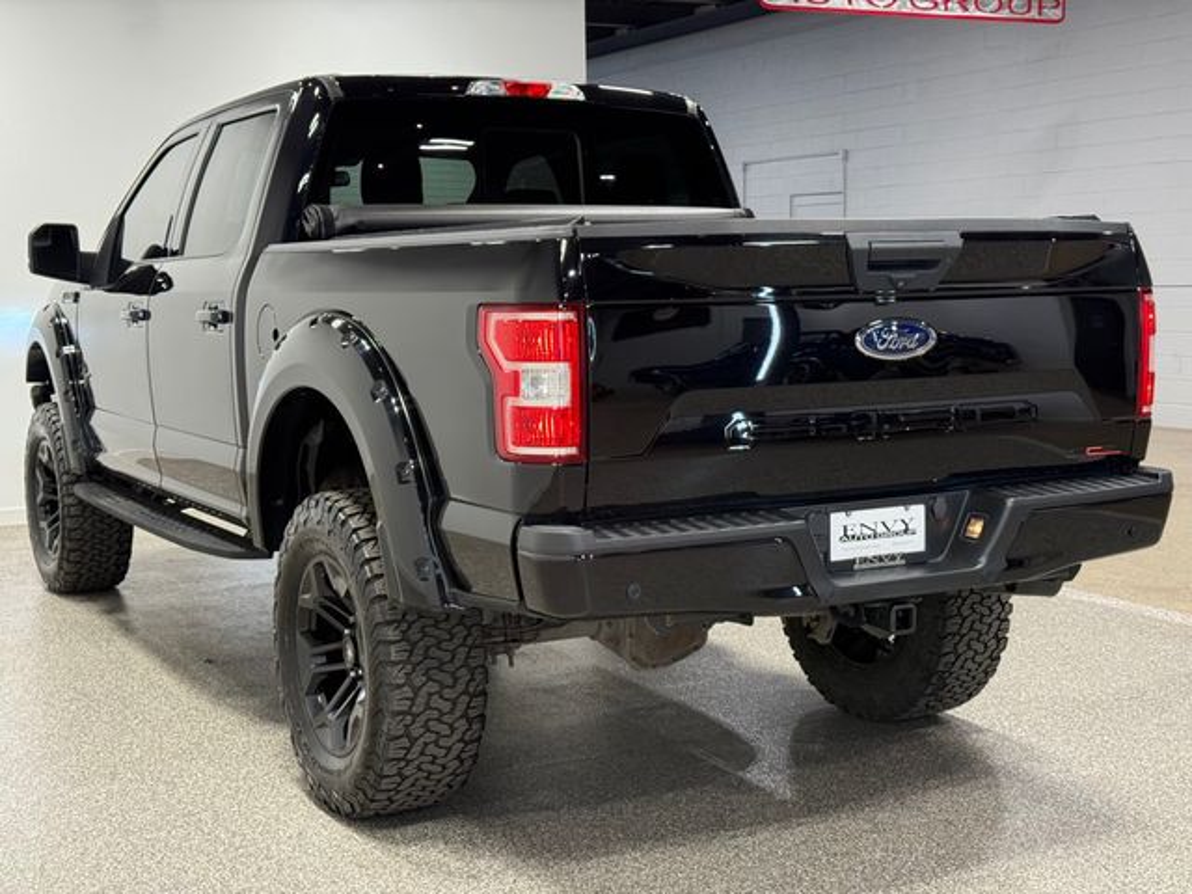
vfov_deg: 30.3
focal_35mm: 48
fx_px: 1653
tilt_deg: -5.7
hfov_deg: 39.7
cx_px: 596
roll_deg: +0.8
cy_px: 447
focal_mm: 6.76
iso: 100
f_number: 1.78
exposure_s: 1/120
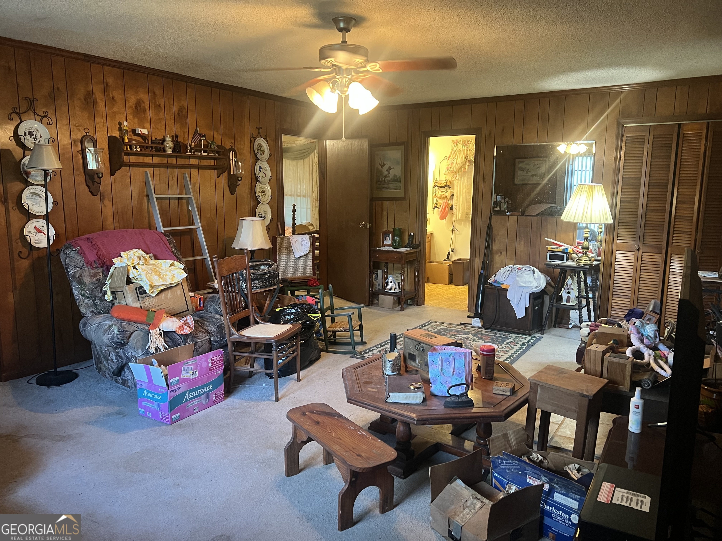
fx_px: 542
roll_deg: -0.4
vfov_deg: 53.1
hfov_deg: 67.3
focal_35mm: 26
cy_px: 270
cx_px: 361
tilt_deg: -10.0
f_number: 1.5
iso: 400
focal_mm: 5.7
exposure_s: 1/60
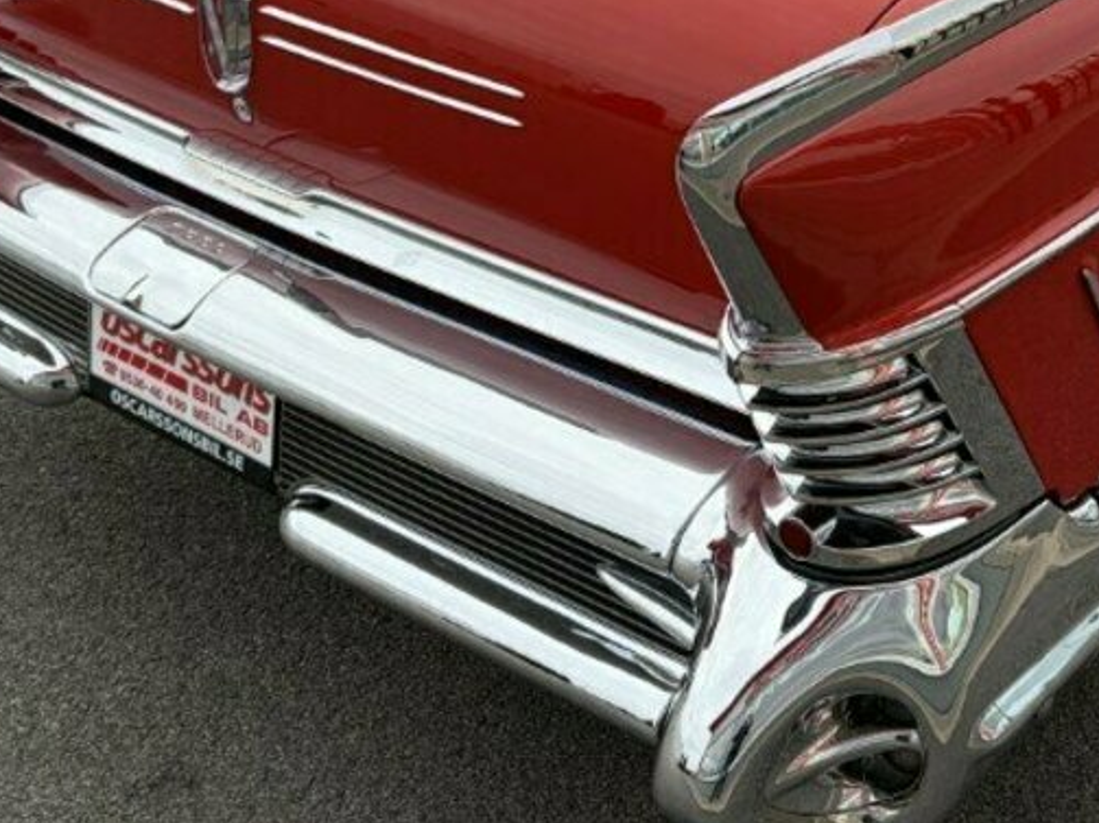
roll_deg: -1.9
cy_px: 131
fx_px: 1968
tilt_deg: -25.3
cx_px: 789
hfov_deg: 30.8
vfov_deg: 23.2
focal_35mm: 62
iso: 50
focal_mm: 5.96
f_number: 1.6
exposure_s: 1/1263
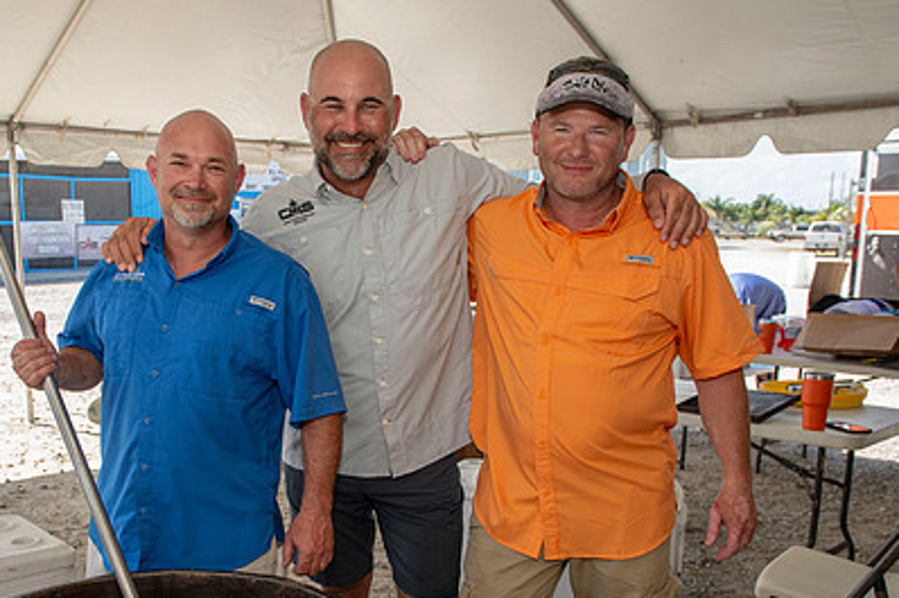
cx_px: 341
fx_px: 874
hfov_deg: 53.9
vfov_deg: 37.3
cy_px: 408
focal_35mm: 35
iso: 200
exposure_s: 1/250
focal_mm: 24
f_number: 5.6
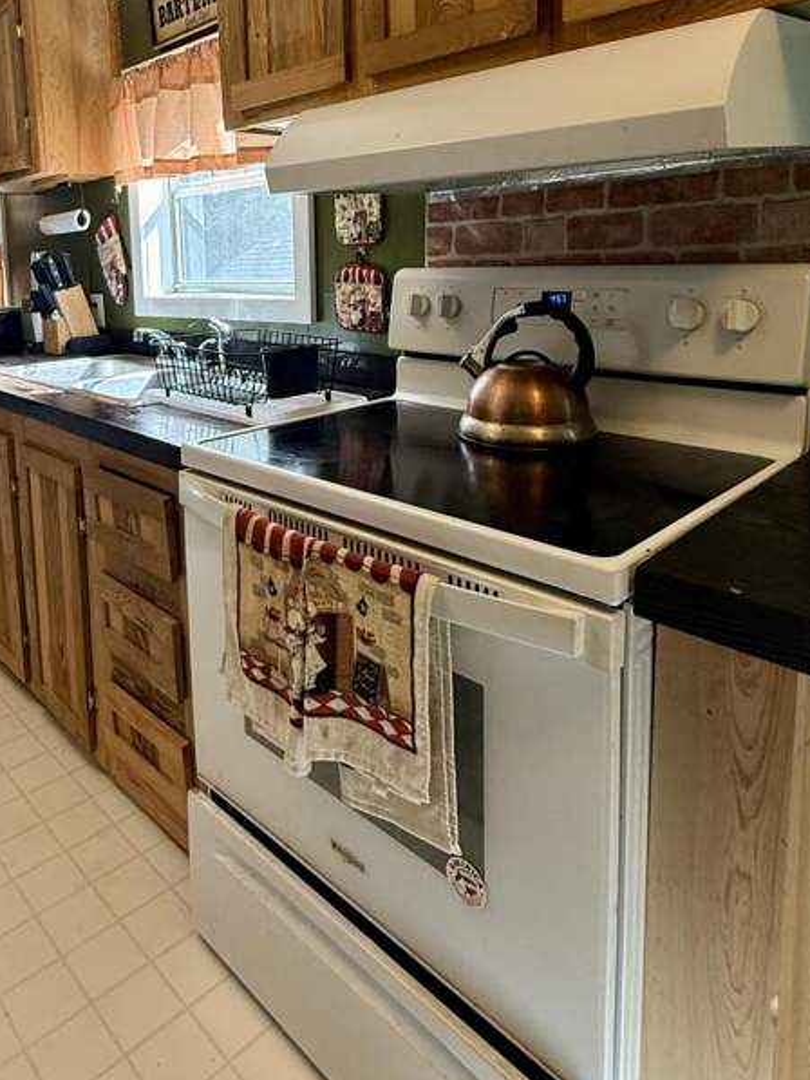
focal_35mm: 25
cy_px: 353
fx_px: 780
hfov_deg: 53.9
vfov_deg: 67.3
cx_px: 273
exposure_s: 1/120
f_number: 2.2
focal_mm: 2.22
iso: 160
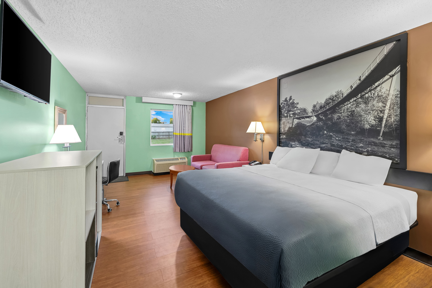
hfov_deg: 104.3
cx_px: 216
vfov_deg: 81.2
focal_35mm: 14
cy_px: 144
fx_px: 168
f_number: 8
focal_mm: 14
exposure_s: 1.3
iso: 400
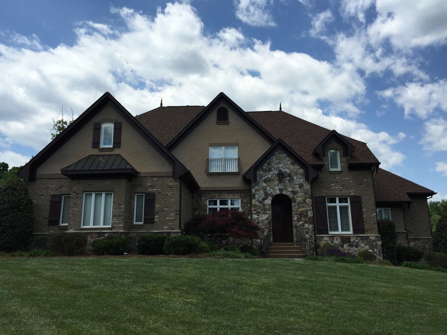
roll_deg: -0.9
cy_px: 168
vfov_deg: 48.2
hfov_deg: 61.7
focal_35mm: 29
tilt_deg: +12.9
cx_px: 224
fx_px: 374
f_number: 2.2
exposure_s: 1/2639
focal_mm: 4.15
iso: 32
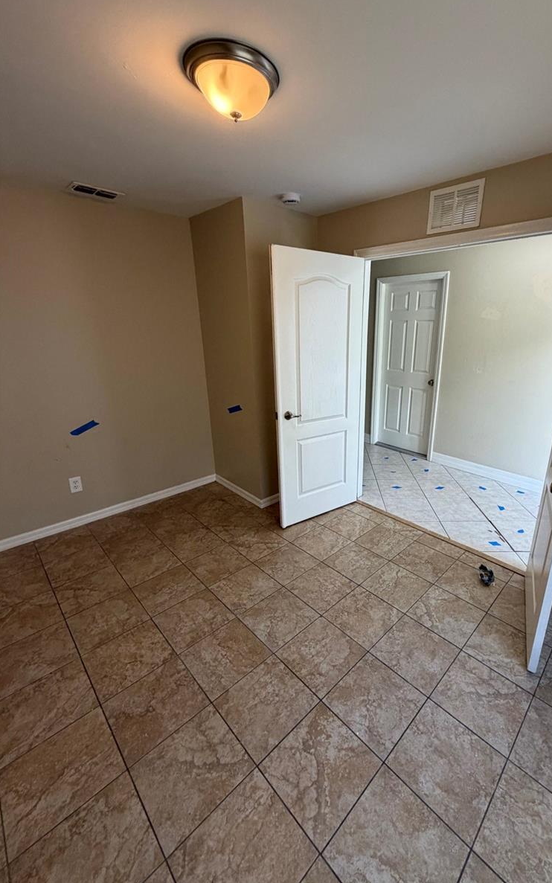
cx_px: 332
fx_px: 361
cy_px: 439
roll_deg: -0.9
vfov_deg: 101.5
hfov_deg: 74.0
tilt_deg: -17.3
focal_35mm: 15
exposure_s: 1/120
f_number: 2.2
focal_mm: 2.22
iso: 200
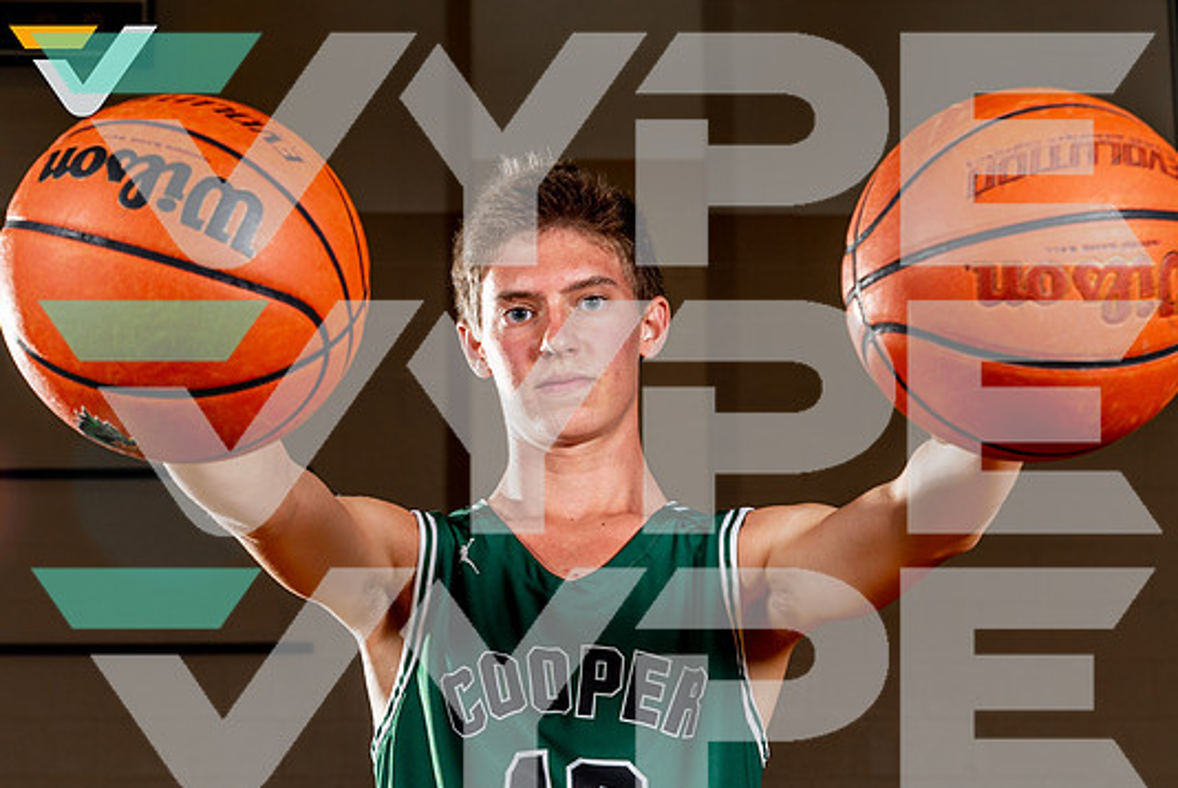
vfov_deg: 14.6
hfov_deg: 21.7
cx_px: 559
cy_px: 456
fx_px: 3078
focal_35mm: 94
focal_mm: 70
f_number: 8
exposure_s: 1/125
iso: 125
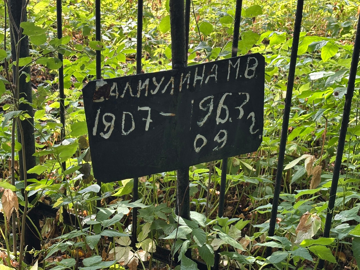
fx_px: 541
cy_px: 135
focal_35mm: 52
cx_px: 180
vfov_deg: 28.0
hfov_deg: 36.8
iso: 50
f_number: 1.6
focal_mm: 5.96
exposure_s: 1/112
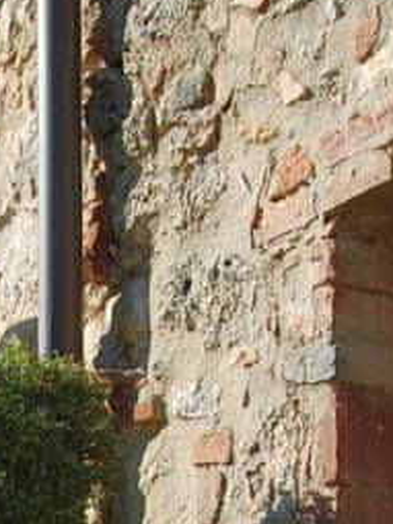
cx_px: -72
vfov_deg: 17.3
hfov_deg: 14.2
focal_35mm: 101
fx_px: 1530
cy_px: 808
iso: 320
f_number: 10
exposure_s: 1/250
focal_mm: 18
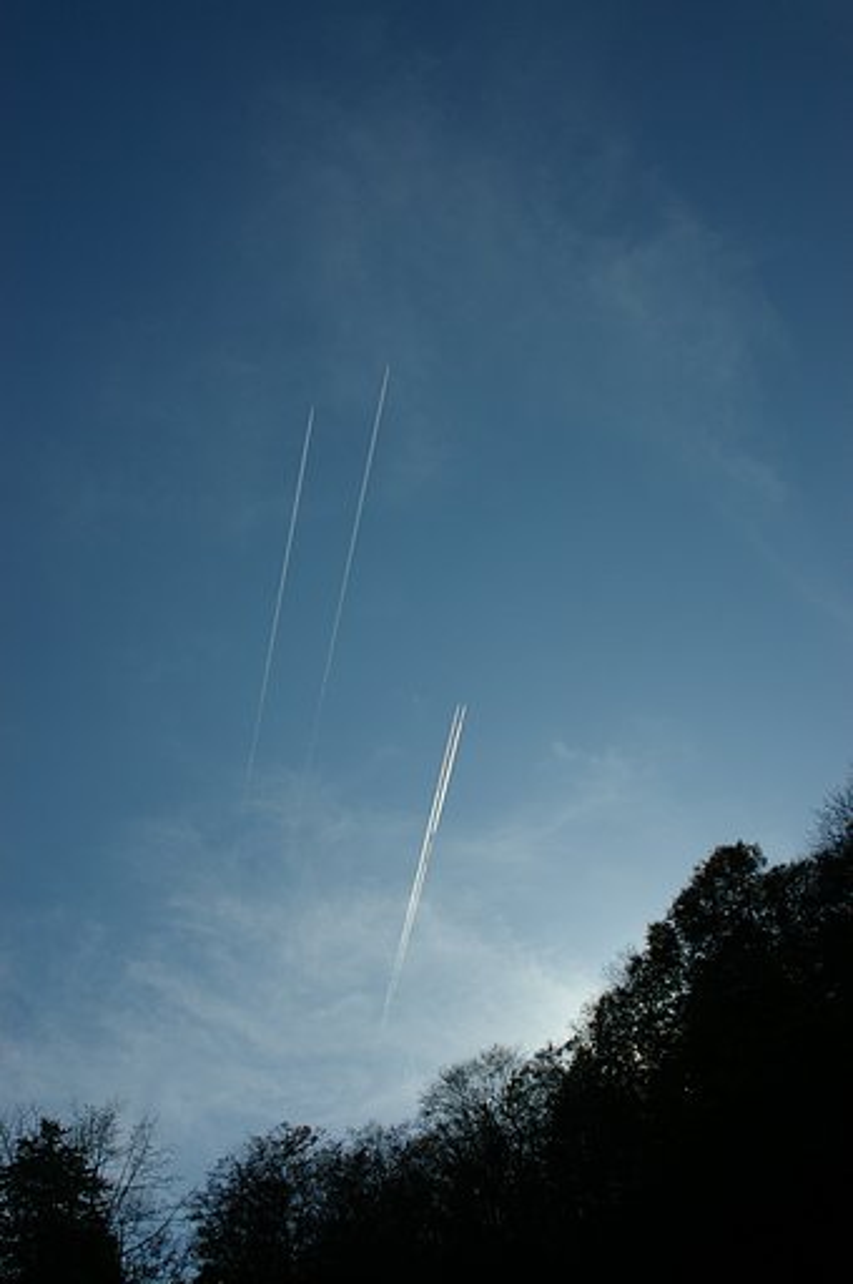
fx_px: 1497
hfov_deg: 31.8
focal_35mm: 42
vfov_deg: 46.5
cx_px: 426
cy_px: 642
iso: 200
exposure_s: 1/1000
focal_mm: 28
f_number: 8
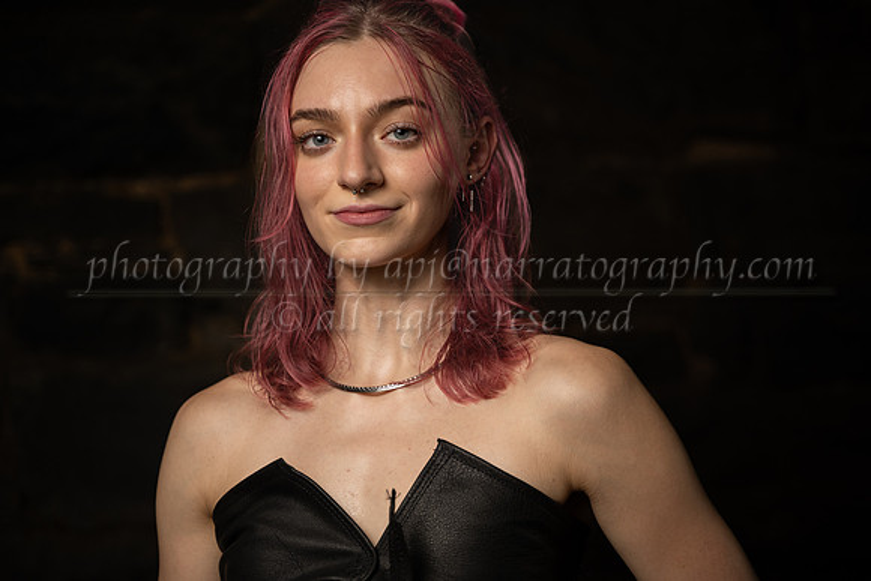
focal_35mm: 65
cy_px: 290
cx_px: 436
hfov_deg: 31.0
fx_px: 1573
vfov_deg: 20.9
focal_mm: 65
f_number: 2.8
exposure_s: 1/400
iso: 400
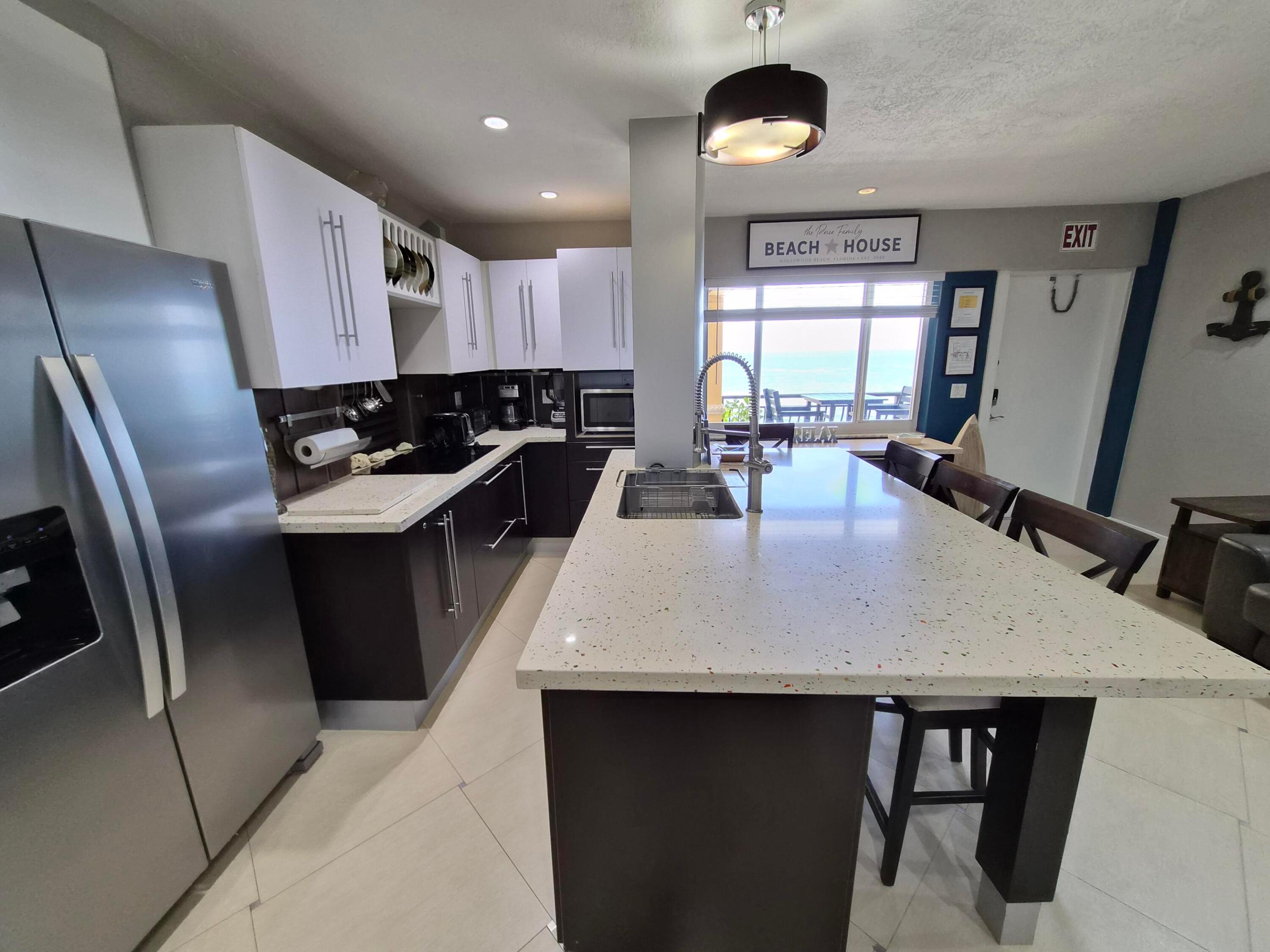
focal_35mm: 13
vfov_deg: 89.9
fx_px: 477
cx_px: 635
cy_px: 476
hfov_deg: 106.2
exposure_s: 1/60
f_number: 2.2
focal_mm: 1.7
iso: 160
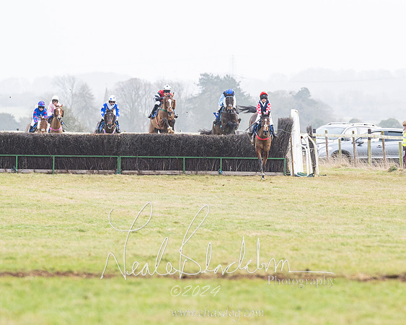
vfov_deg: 3.5
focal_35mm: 441
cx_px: 265
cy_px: 164
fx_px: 5295
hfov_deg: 4.4
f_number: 4
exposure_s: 1/800
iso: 400
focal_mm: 200
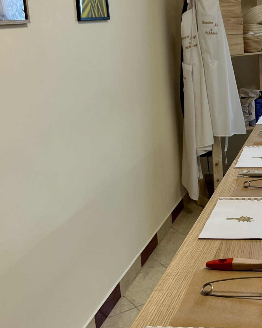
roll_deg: +2.9
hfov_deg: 26.1
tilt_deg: -13.8
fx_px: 543
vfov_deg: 33.5
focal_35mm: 56
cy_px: 136
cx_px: 244
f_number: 1.6
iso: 100
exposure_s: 1/100
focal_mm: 5.1
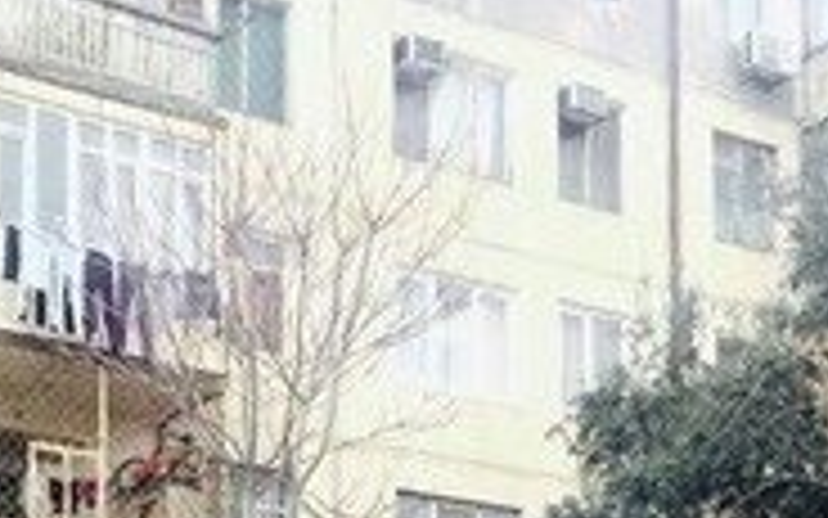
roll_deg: +0.1
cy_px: 932
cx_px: 45
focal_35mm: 83
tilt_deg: +2.2
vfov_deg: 14.0
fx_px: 1873
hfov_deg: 24.1
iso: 32
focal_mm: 4.15
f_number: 2.2
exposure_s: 1/353
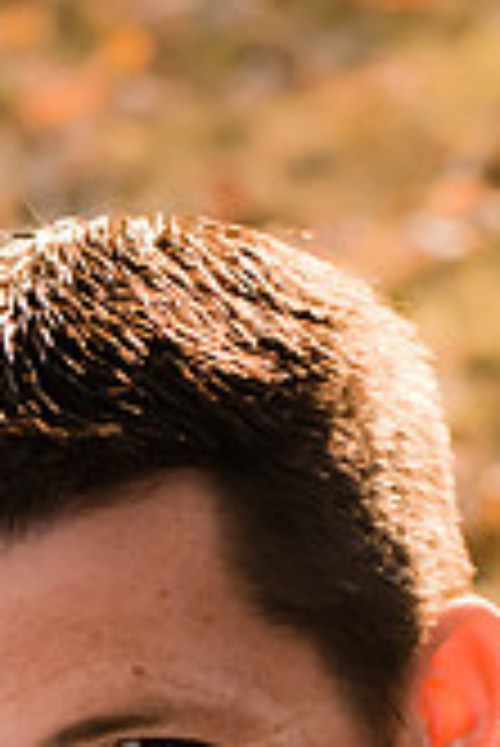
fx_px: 5447
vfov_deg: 7.8
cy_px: 738
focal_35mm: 262
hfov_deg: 5.2
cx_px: -221
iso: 400
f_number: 3.5
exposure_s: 1/640
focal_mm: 50
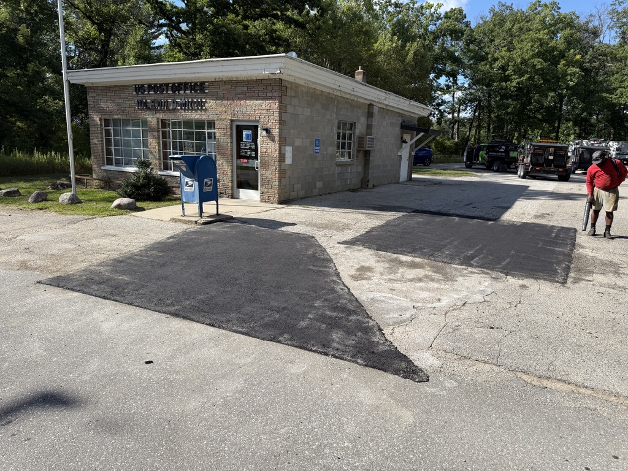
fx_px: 435
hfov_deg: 71.6
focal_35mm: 24
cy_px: 236
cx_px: 314
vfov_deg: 56.8
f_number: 1.78
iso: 80
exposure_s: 1/3021
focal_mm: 6.76
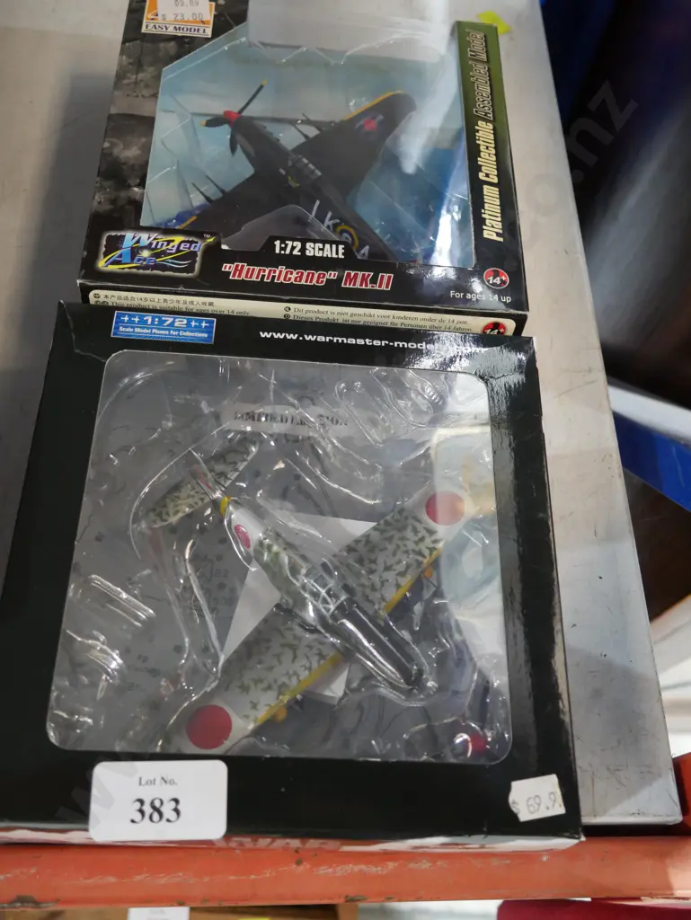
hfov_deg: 44.2
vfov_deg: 56.8
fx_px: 851
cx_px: 346
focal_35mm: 32
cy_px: 460
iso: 1600
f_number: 3.6
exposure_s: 1/60
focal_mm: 16
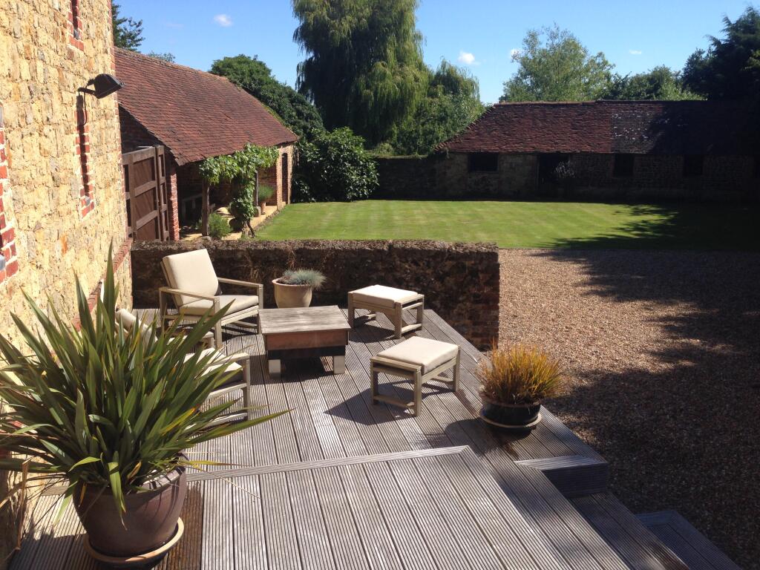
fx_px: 725
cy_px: 285
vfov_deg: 42.9
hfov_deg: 55.4
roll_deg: +0.3
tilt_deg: -13.0
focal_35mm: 33
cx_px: 380
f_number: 2.4
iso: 50
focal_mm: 4.12
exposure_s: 1/1261
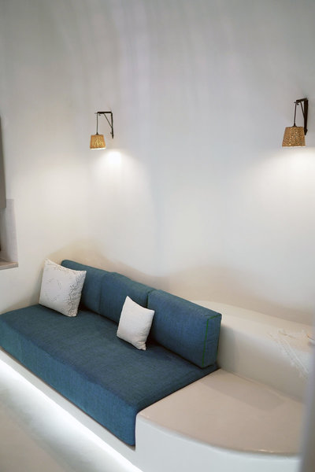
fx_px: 459
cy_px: 236
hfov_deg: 37.9
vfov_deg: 54.4
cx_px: 158
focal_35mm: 35
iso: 640
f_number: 1.4
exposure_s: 1/250
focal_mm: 35
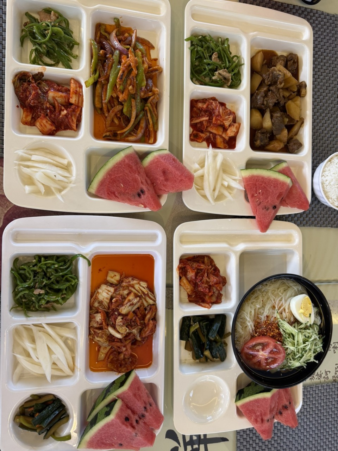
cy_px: 226
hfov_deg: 56.8
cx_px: 169
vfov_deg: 71.6
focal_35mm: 24
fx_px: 312
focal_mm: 6.76
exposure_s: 1/121
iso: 200
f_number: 1.78
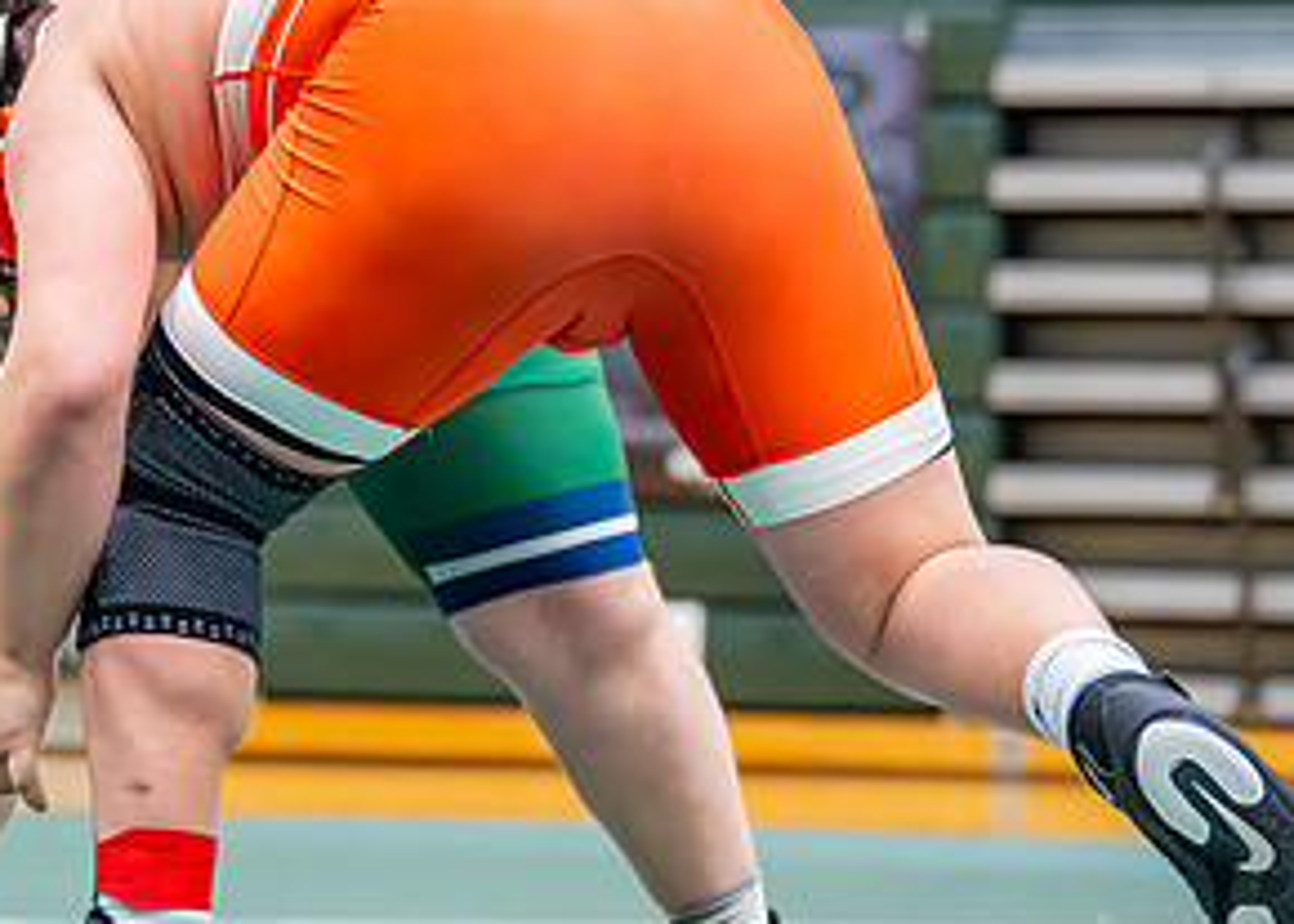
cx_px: 172
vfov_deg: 6.4
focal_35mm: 223
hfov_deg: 9.0
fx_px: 8193
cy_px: 35
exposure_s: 1/1000
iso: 6400
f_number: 2.8
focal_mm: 92
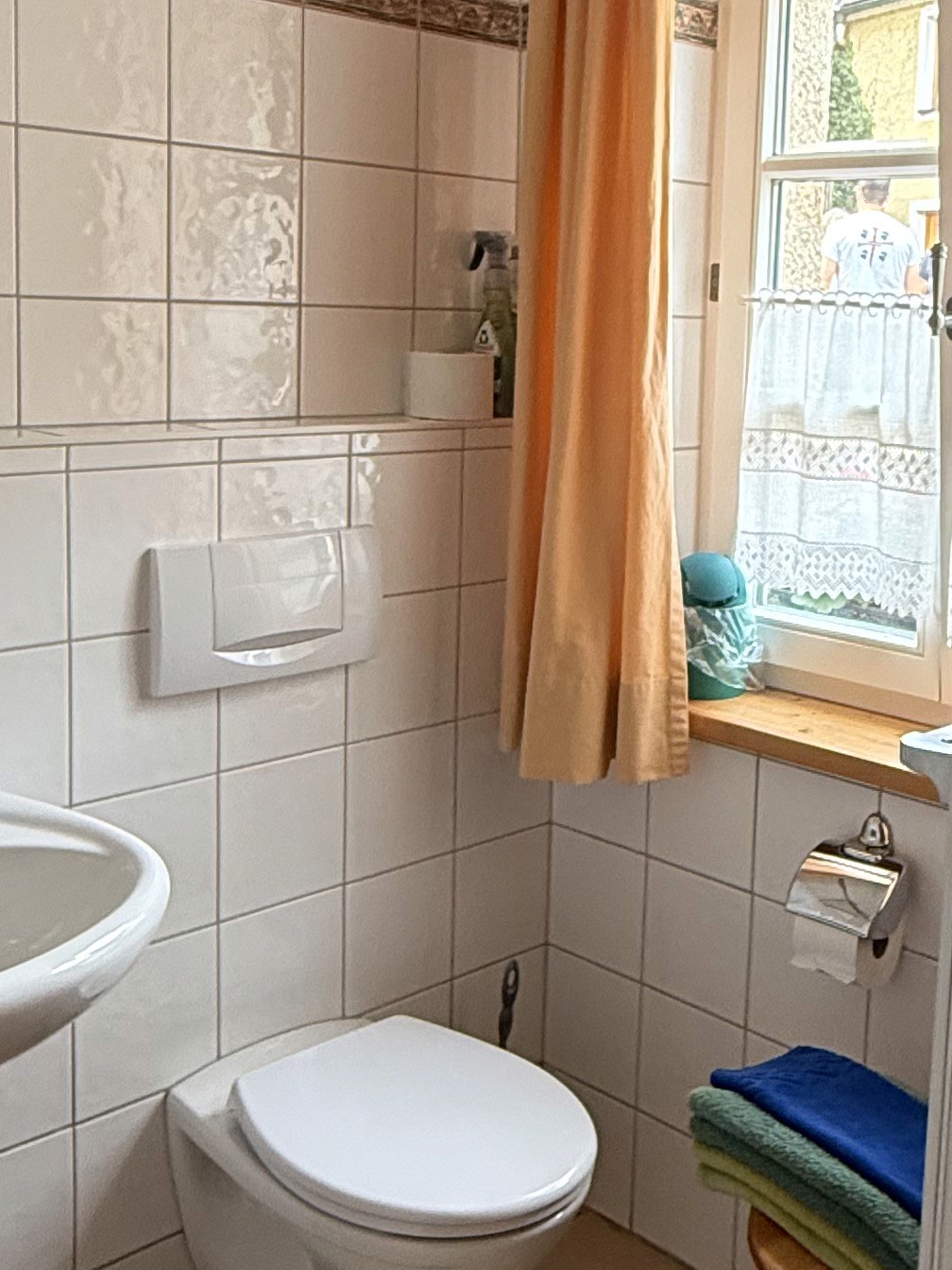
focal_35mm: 42
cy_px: 501
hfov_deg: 34.1
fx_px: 1540
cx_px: 627
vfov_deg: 44.5
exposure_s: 1/99
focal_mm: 2.22
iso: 320
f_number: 2.2
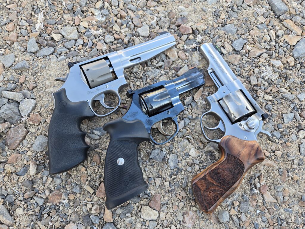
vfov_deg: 58.9
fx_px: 203
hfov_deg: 73.9
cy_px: 114
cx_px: 152
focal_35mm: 23
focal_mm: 5.4
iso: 40
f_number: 1.8
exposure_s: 1/180
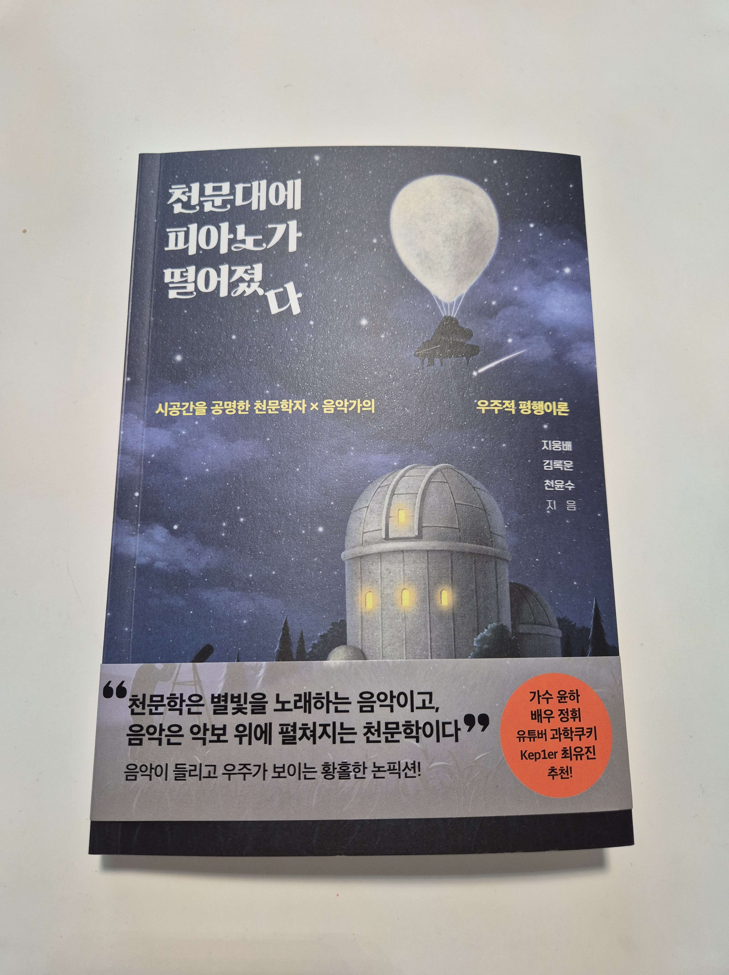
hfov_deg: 58.8
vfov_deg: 74.0
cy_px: 488
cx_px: 364
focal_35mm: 23
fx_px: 647
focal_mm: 5.4
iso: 200
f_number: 1.8
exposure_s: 1/120
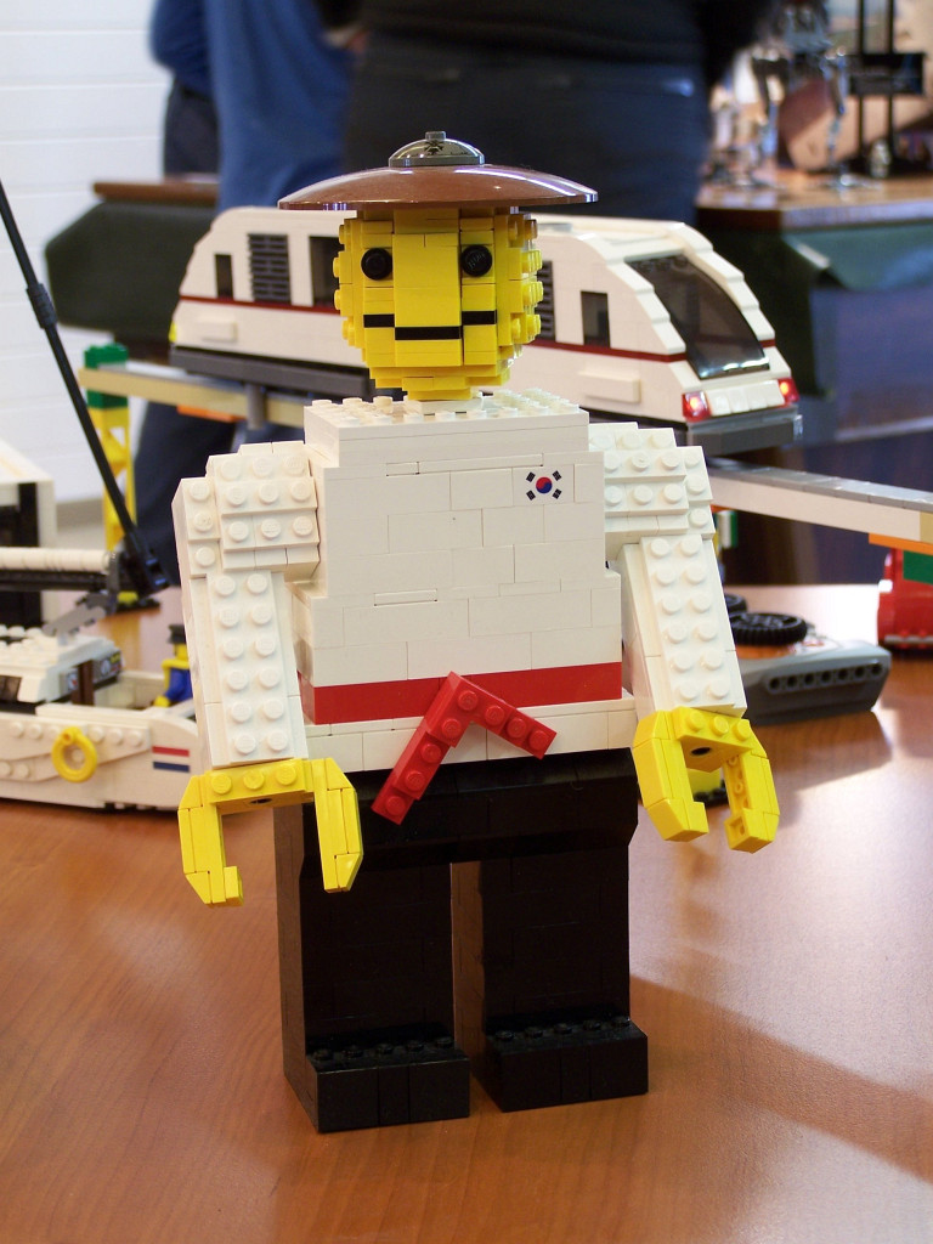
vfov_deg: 26.0
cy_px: 622
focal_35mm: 75
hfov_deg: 19.6
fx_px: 2695
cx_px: 466
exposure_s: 1/4
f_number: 3.2
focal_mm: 12.4
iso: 80
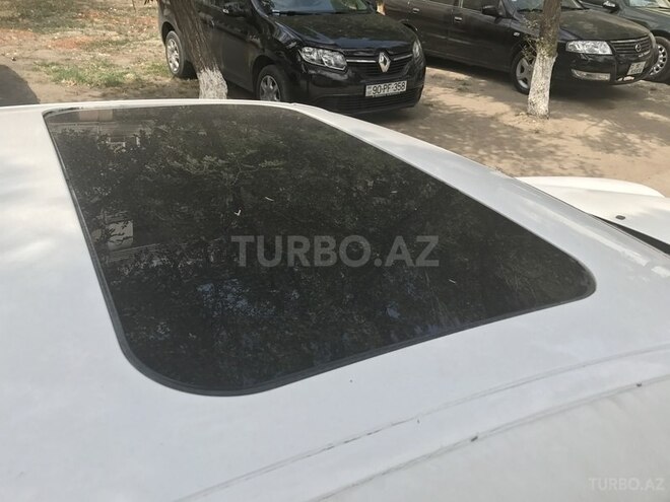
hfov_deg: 63.4
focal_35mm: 28
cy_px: 251
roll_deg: -3.2
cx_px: 335
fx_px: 542
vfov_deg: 49.7
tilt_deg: -26.5
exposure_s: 1/1114
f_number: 1.8
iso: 20
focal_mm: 3.99
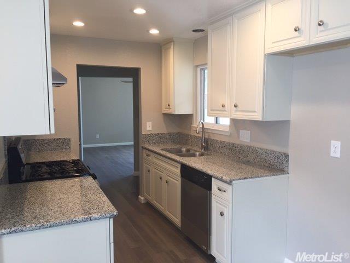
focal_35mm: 29
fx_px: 293
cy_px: 132
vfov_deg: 48.2
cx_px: 175
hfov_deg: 61.7
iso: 32
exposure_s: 1/30
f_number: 2.2
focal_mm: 4.15
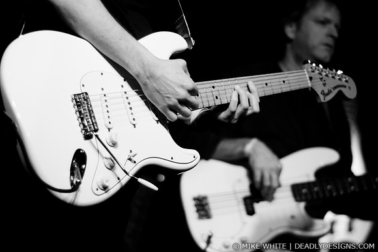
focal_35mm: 75
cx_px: 189
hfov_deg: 27.0
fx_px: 788
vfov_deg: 18.2
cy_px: 126
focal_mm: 50
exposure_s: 1/60
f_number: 1.8
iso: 1000
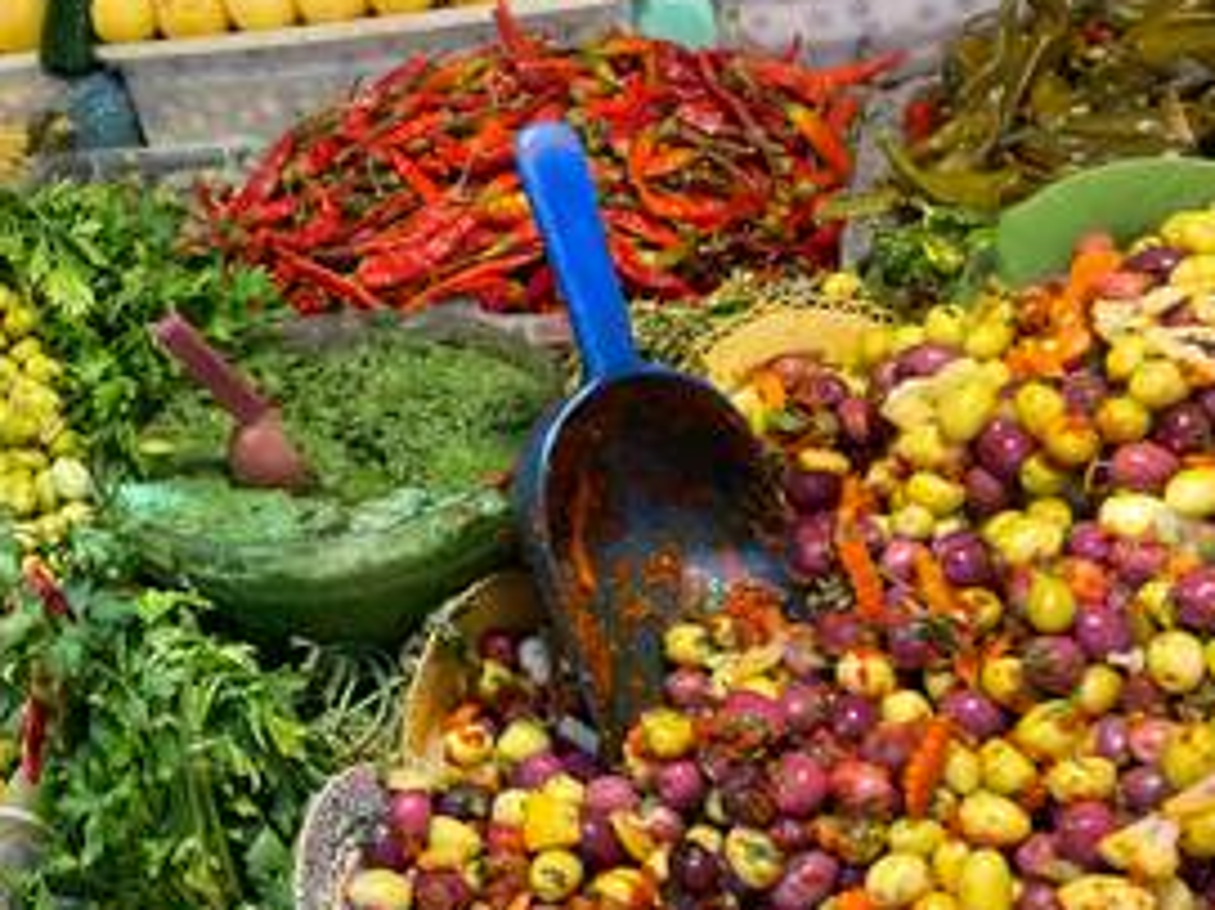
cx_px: 211
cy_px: 345
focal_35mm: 46
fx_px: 1614
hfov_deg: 39.3
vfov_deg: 31.4
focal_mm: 4.2
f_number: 1.6
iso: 64
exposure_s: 1/100
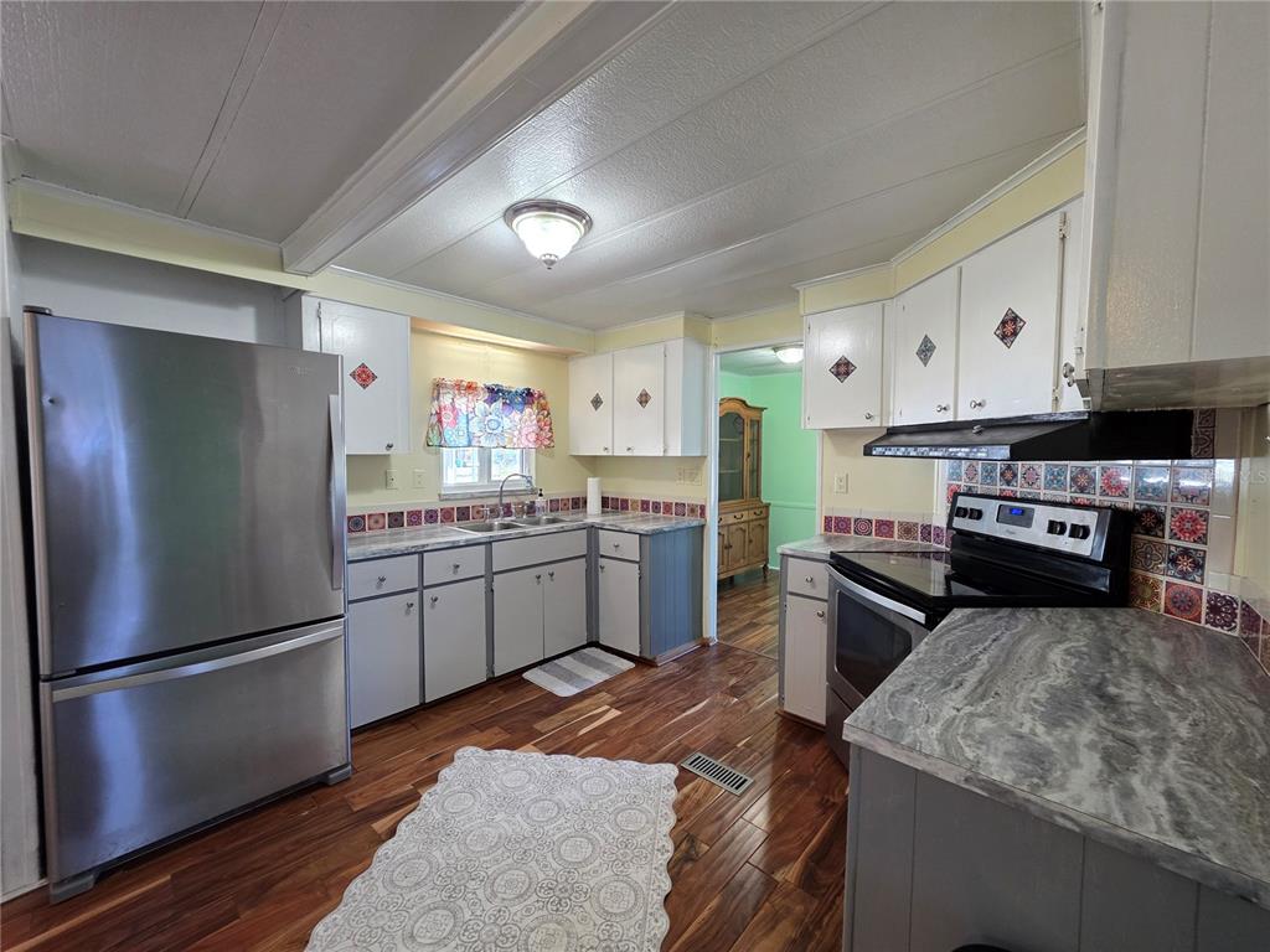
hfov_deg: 106.2
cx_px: 635
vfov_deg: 89.9
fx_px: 477
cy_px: 476
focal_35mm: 13
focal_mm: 2.2
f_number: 1.9
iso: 250
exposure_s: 1/60
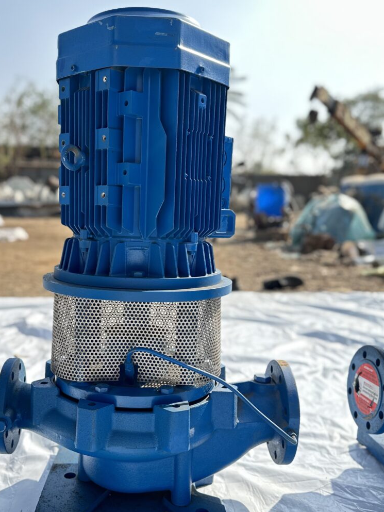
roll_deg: -2.1
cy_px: 282
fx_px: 488
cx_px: 154
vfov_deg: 55.2
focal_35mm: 33
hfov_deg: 42.8
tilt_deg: -9.2
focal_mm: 6.86
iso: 80
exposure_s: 1/1272
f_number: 1.78
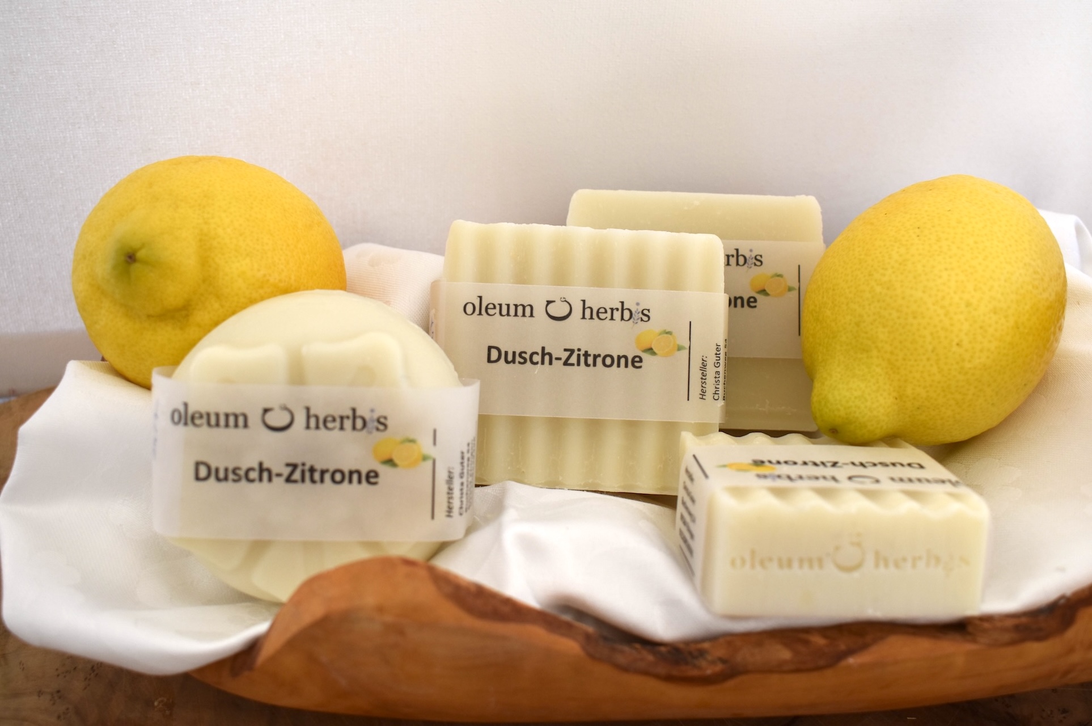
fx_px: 1091
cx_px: 546
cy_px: 363
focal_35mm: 36
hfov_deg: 53.2
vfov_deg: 36.8
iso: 320
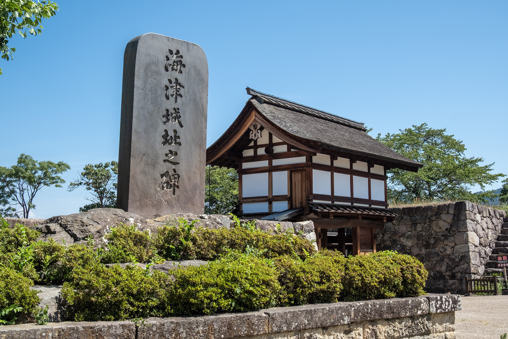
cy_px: 170
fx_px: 607
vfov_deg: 31.2
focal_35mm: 43
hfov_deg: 45.4
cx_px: 254
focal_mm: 28.8
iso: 400
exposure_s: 1/680
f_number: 8
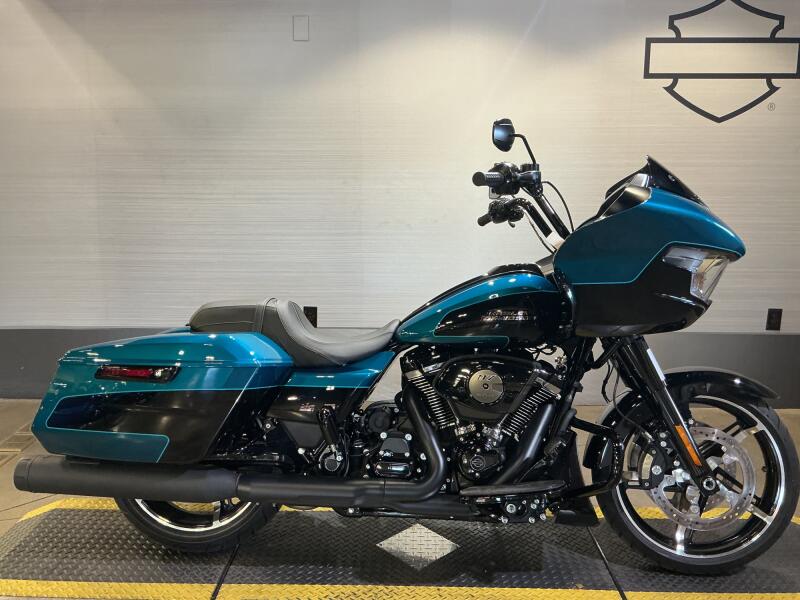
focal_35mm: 29
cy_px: 300
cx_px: 400
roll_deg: -0.6
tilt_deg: -9.8
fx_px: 670
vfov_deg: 48.2
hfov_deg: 61.7
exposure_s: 1/60
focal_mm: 3
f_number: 1.8
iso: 100
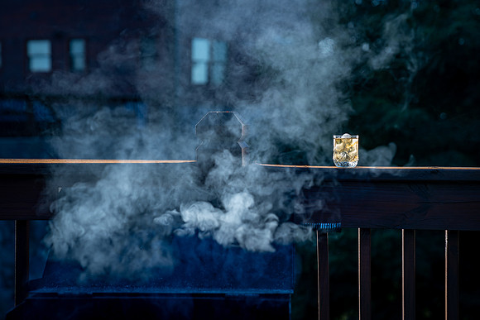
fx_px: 980
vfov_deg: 18.6
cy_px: 160
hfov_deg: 27.5
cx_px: 240
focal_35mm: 73
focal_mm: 70
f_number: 2.8
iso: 50
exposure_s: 1/320
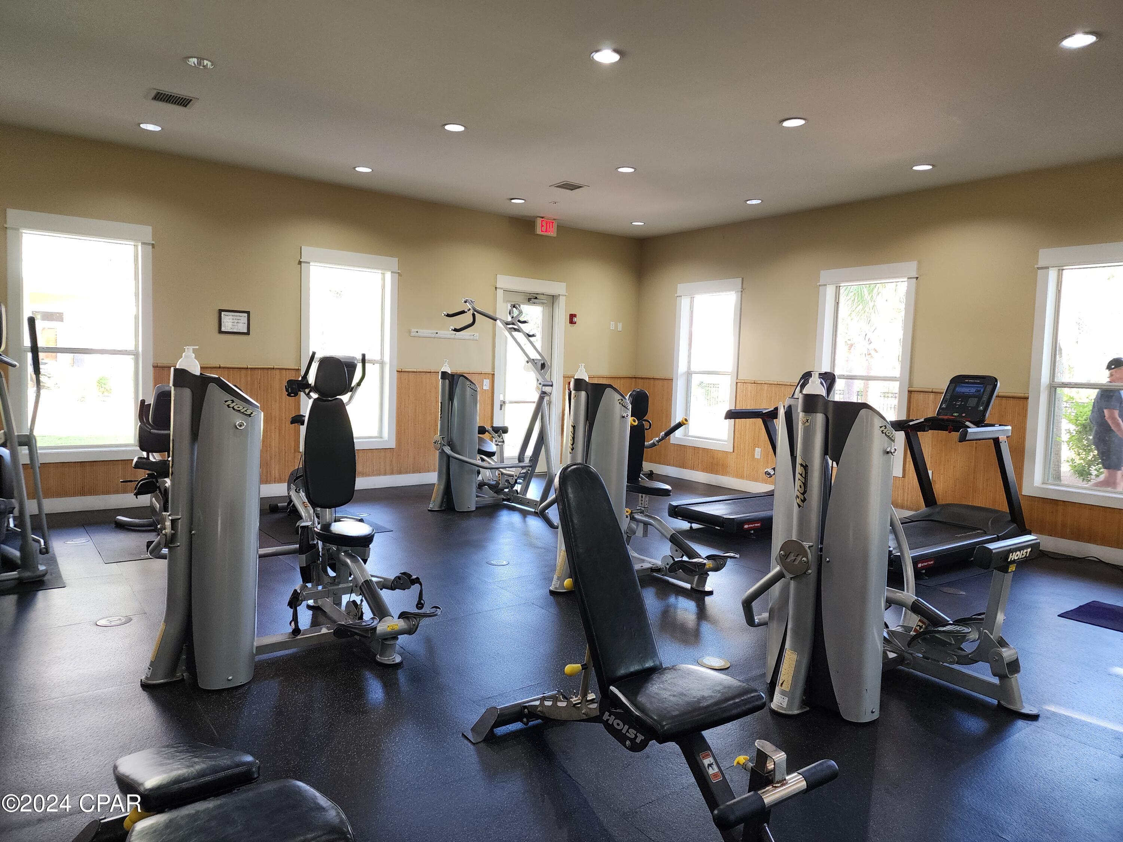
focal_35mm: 23
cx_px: 562
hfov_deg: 73.9
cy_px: 421
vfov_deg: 58.9
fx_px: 746
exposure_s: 1/120
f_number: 1.8
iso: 160
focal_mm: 6.4
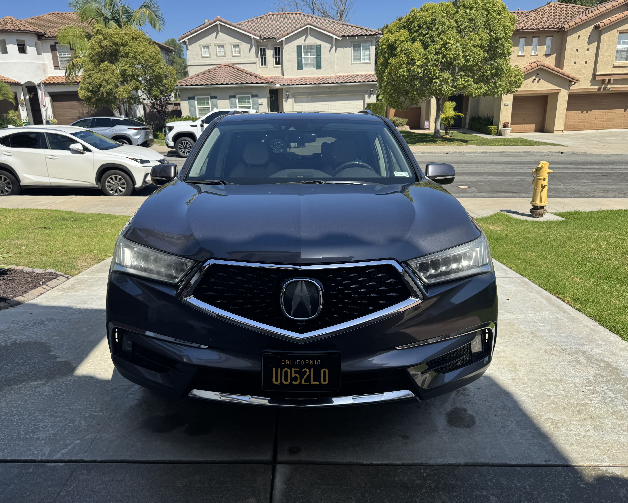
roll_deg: +1.7
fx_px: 465
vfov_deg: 56.8
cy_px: 252
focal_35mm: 25
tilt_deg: -16.5
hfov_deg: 68.0
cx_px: 297
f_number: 1.78
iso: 80
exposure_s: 1/3597
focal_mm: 6.76
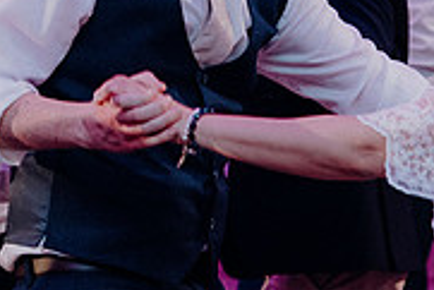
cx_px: 305
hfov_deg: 9.2
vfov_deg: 6.1
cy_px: 121
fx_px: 2703
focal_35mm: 224
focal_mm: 70
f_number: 3.5
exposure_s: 1/160
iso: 3200
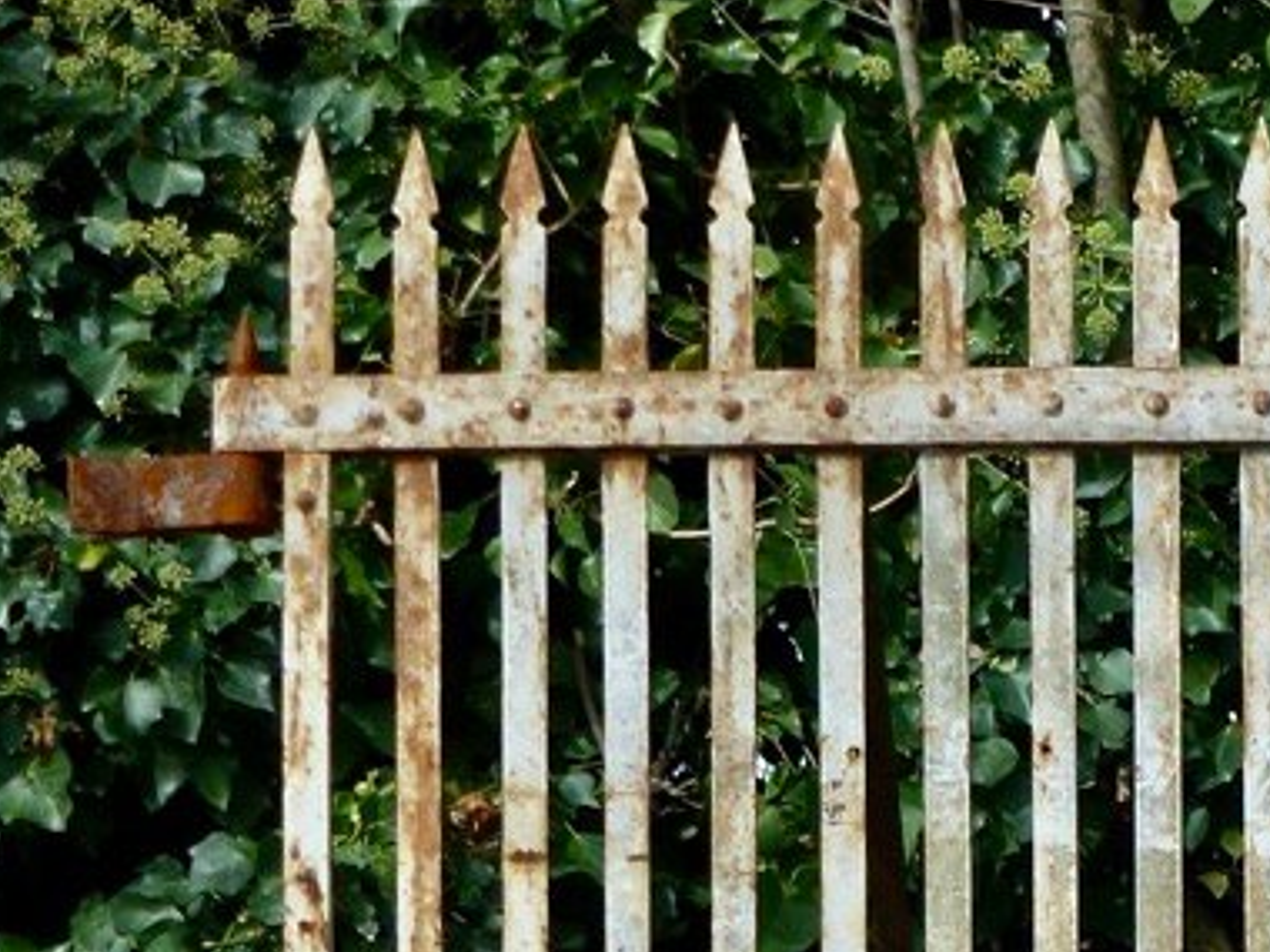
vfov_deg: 16.8
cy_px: 1306
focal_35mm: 82
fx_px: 3008
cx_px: 1450
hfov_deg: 22.3
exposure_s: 1/800
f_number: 3.4
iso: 100
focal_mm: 4.7
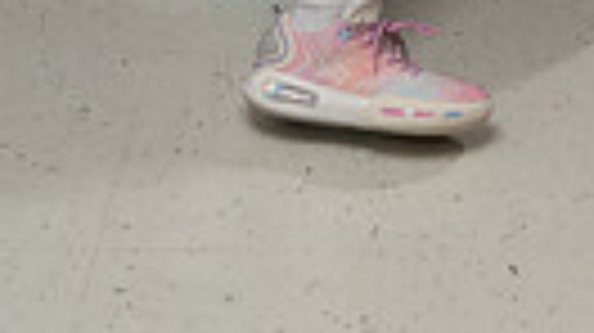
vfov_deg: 8.8
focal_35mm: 118
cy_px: -594
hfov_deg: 17.7
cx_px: 598
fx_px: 1857
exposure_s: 1/250
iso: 400
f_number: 8
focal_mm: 33
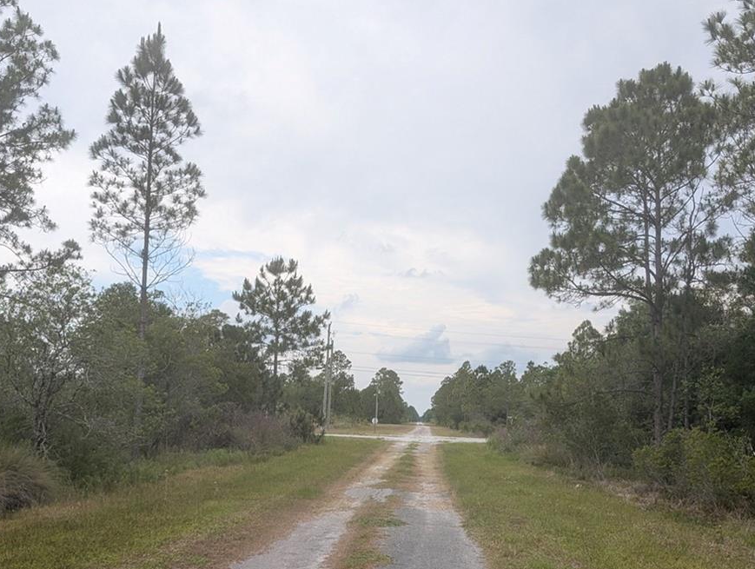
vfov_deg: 32.6
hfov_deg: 42.7
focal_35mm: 44
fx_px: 961
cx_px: 447
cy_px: 394
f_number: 1.68
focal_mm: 6.9
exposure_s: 1/588
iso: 22
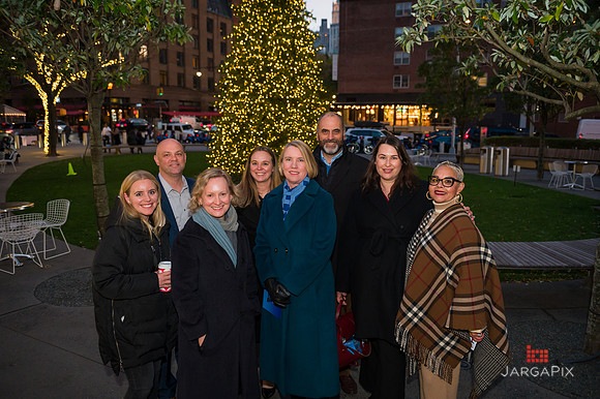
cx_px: 300
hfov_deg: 63.7
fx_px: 483
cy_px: 200
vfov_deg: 44.9
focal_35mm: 29
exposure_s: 1/200
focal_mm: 29
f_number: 4
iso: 1600
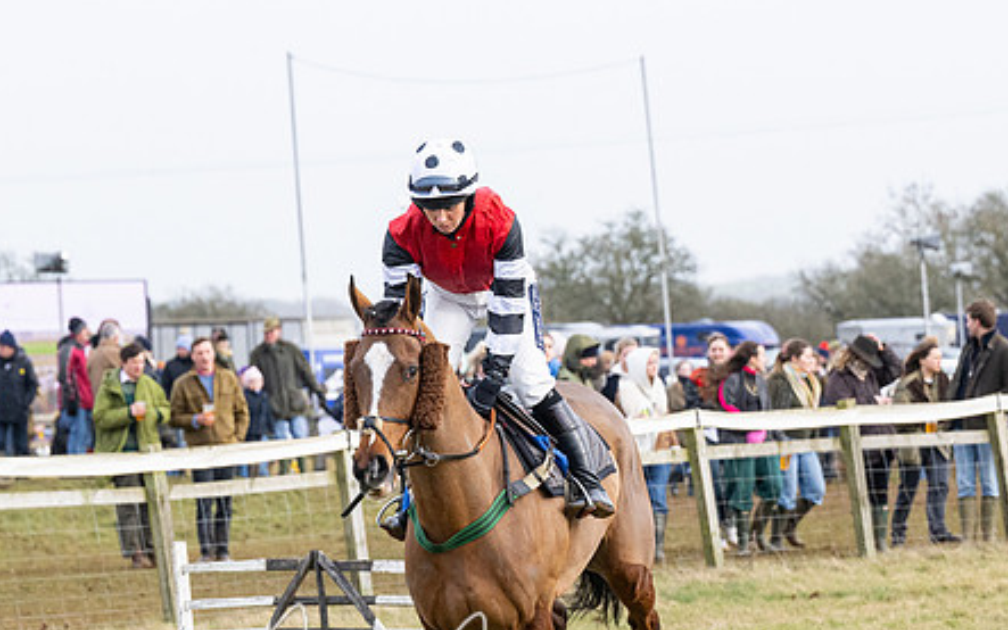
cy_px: 480
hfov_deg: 7.5
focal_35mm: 280
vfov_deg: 4.7
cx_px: 468
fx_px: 7693
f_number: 5
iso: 800
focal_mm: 120
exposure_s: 1/1600
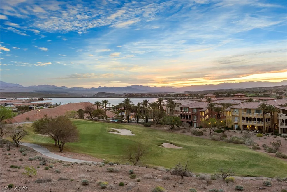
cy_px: 96
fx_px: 279
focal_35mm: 35
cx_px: 144
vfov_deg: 37.9
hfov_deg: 54.4
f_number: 8
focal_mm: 35
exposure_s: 1/6
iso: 640
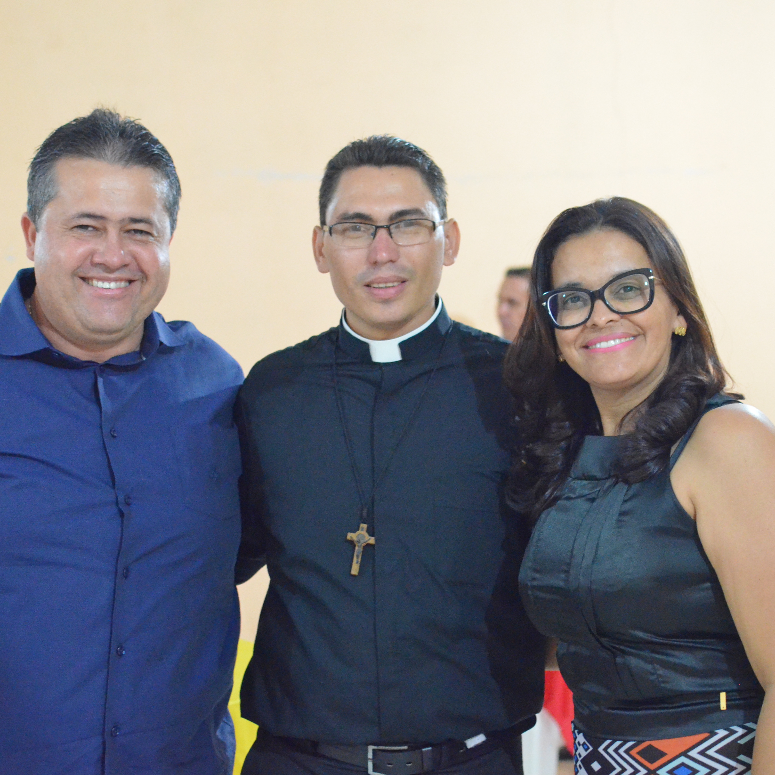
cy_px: 395
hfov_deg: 25.1
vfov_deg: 25.1
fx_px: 1739
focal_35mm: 69
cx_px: 348
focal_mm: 35
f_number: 3.2
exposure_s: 1/125
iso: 6400
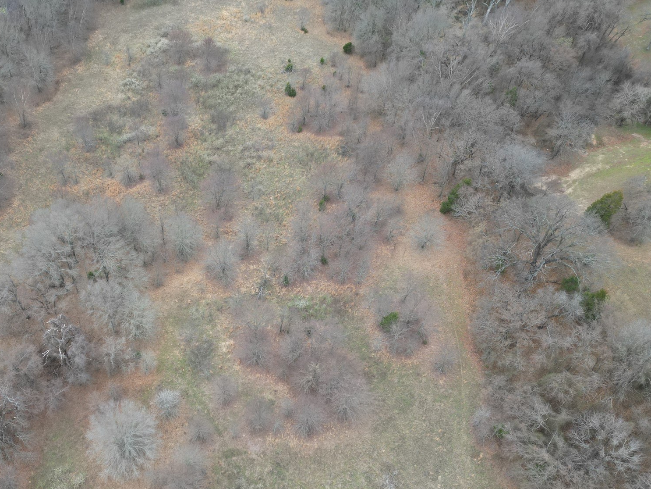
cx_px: 234
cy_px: 288
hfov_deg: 57.4
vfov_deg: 45.3
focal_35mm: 31
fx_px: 583
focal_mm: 6.72
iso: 100
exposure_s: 1/320
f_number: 1.7
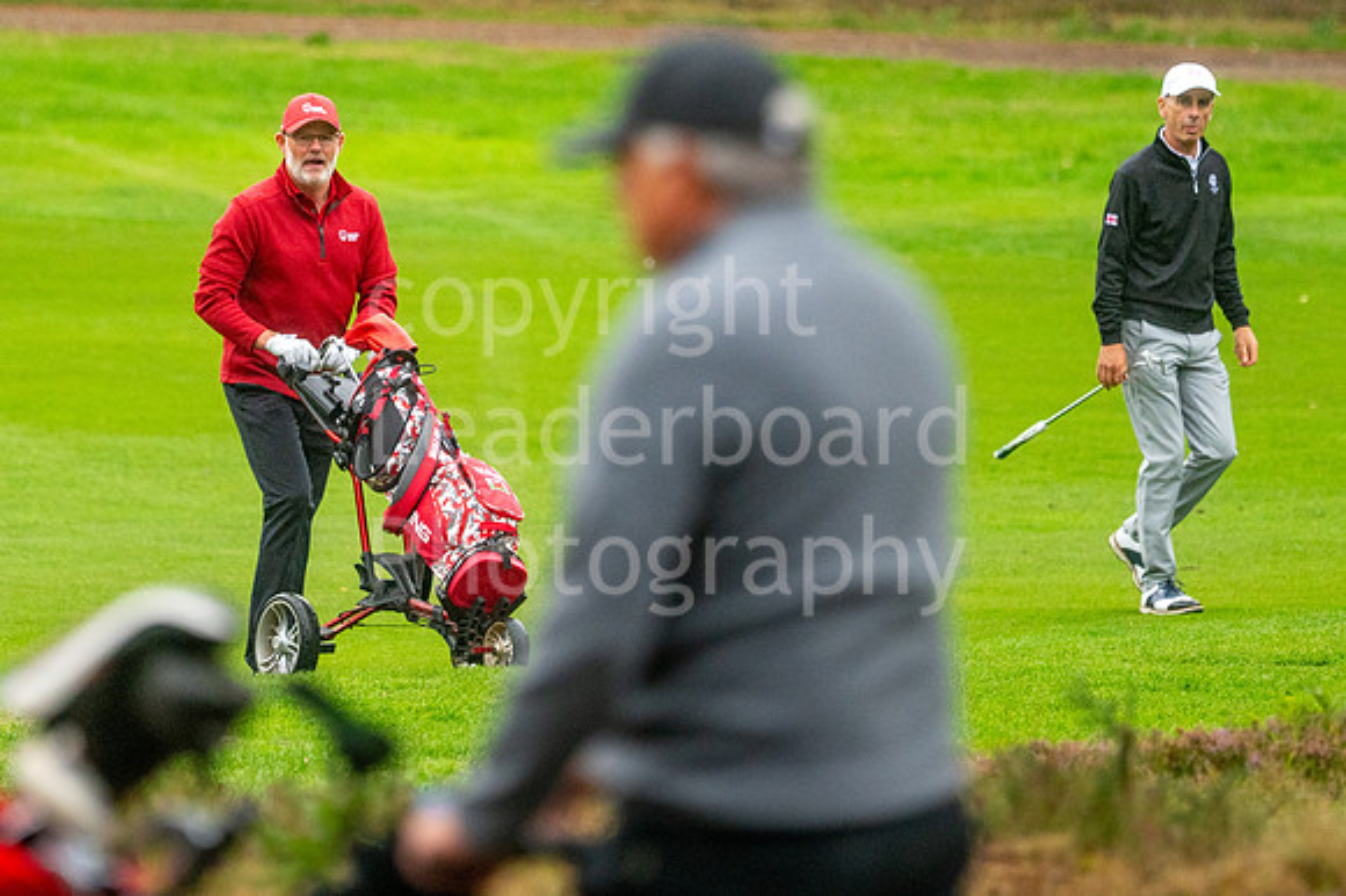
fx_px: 22113
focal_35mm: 592
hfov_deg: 3.5
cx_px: 579
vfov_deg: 2.3
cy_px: 307
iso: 800
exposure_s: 1/1250
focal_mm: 300
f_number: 4
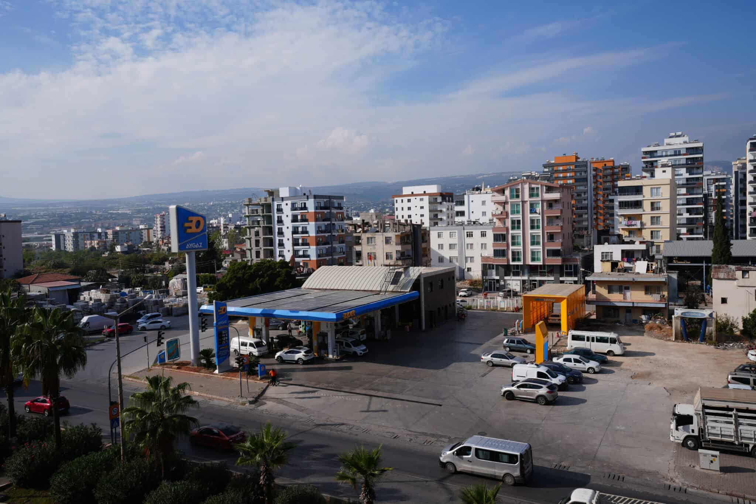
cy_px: 252
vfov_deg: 46.4
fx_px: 588
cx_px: 378
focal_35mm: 28
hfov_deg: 65.5
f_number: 10
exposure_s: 1/250
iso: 100
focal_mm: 28
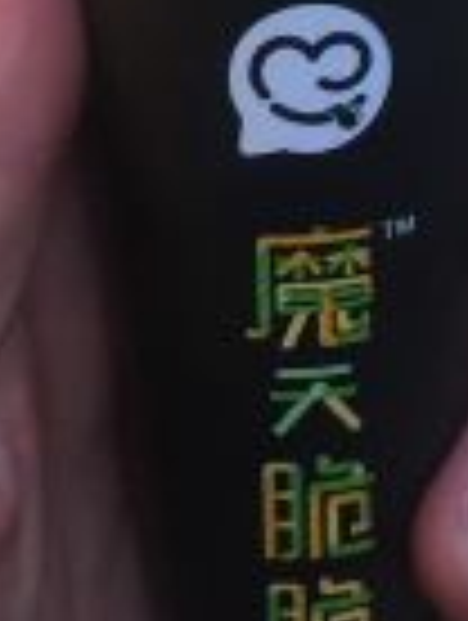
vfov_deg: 12.8
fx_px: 2642
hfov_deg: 10.1
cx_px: 425
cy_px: -274
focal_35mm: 147
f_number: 2.2
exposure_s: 1/33
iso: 32
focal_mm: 4.15
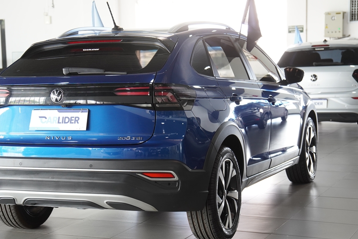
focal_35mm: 76
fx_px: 756
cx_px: 142
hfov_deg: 26.6
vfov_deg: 18.0
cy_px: 119
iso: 500
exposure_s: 1/80
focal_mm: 40
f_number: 2.8
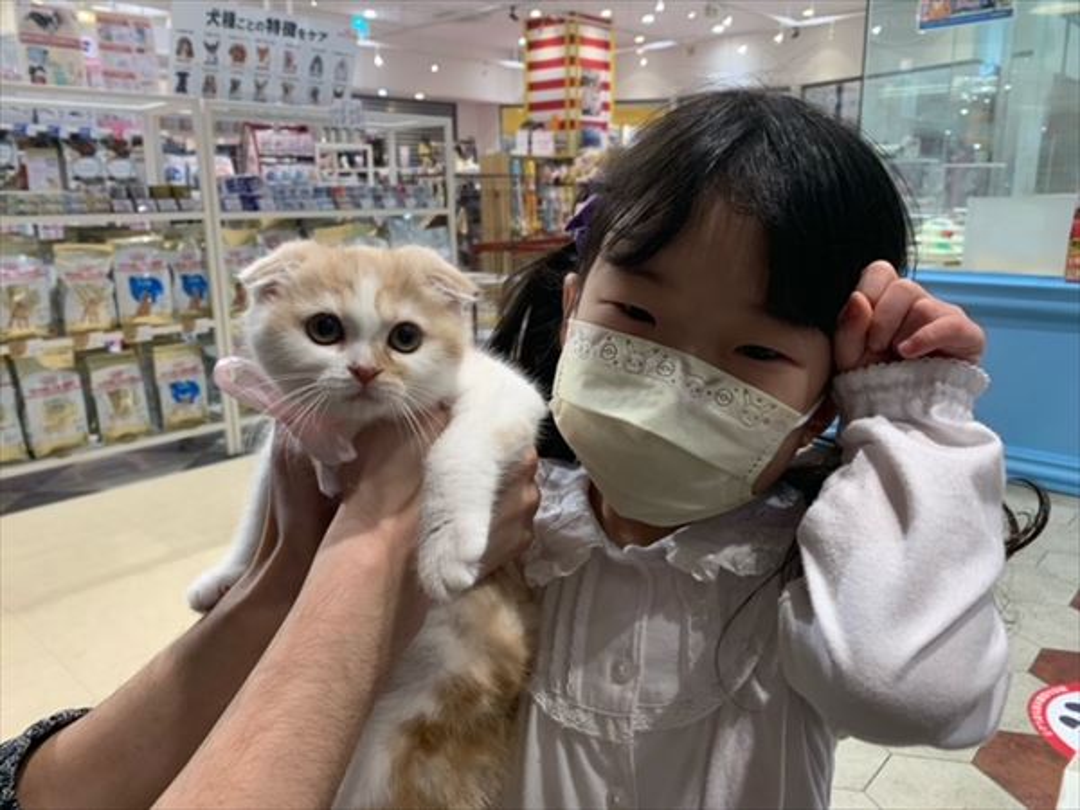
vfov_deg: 53.1
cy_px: 405
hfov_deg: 67.3
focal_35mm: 26
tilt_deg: -14.3
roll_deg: +0.2
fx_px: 811
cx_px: 540
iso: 100
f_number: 1.8
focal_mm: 4.25
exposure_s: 1/82
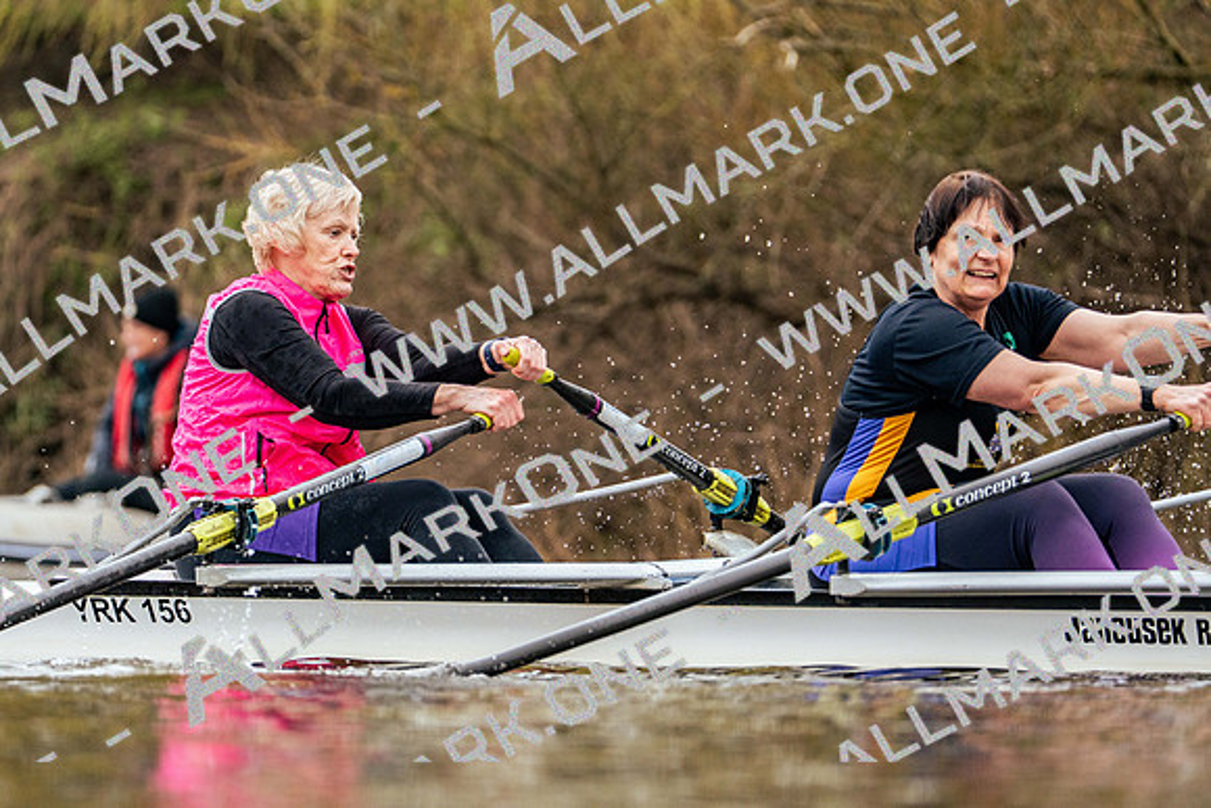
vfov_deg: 3.7
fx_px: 12651
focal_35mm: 376
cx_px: 606
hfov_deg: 5.5
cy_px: 404
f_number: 6.3
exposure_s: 1/2000
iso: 2500
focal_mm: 376
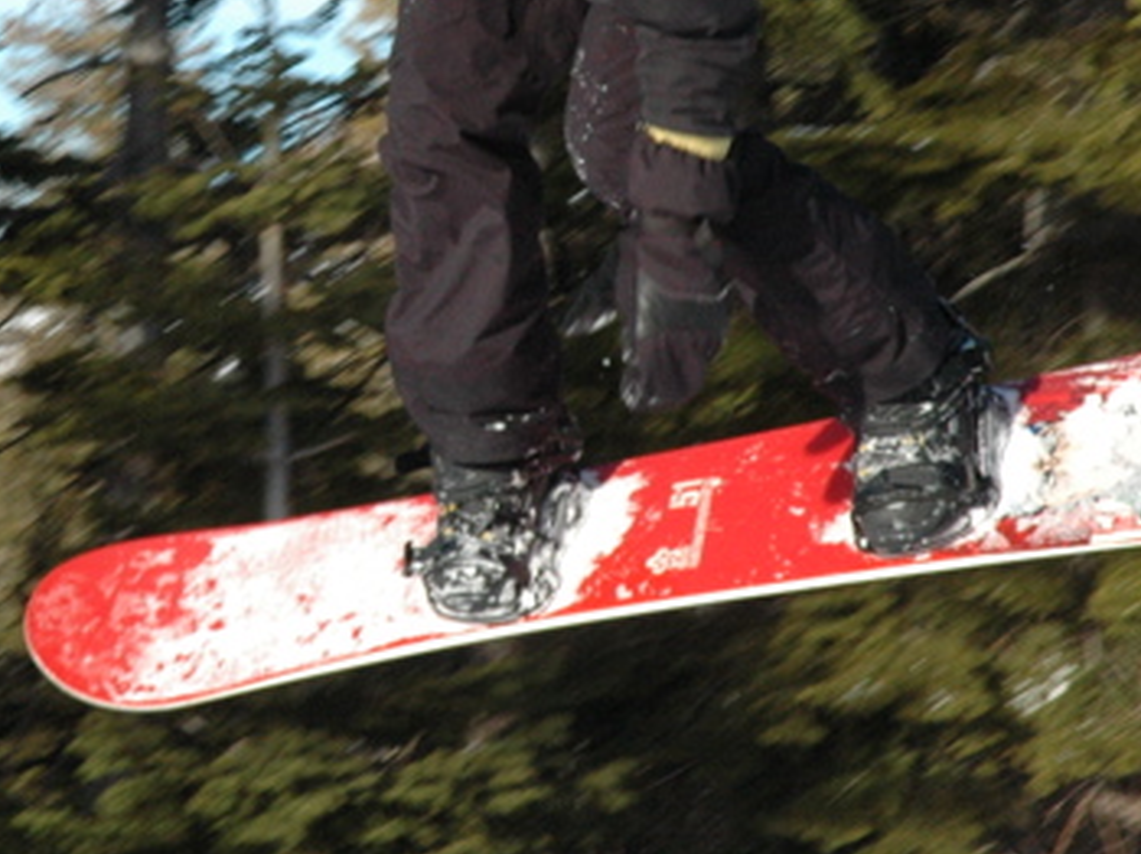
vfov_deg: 5.7
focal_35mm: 260
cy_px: 202
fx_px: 8564
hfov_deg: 7.6
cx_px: 238
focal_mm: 70
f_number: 10
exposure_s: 1/640
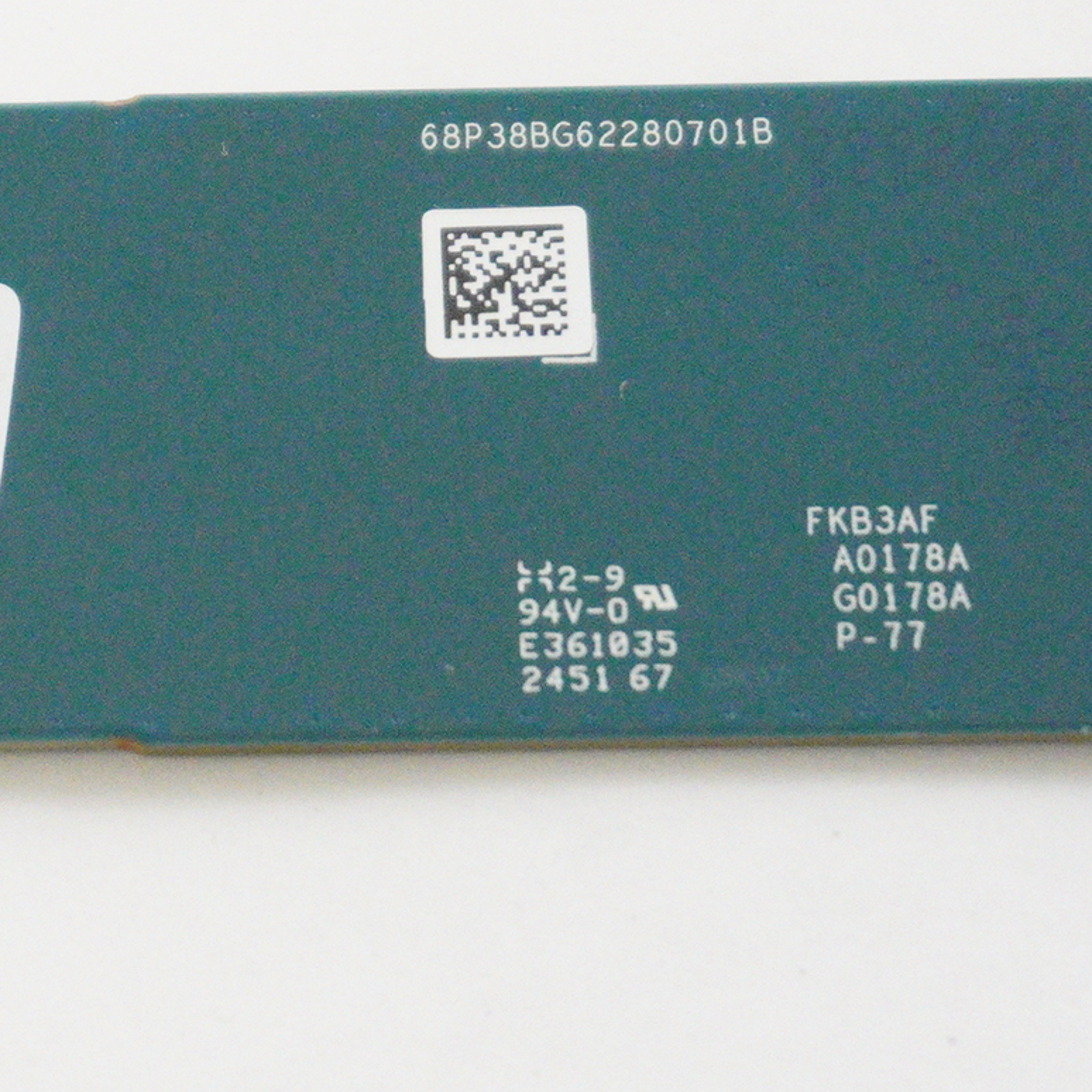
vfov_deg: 9.0
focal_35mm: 193
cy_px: 384
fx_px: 6901
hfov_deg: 9.0
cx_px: 175
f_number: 6.3
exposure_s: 1/200
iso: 6400
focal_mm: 47
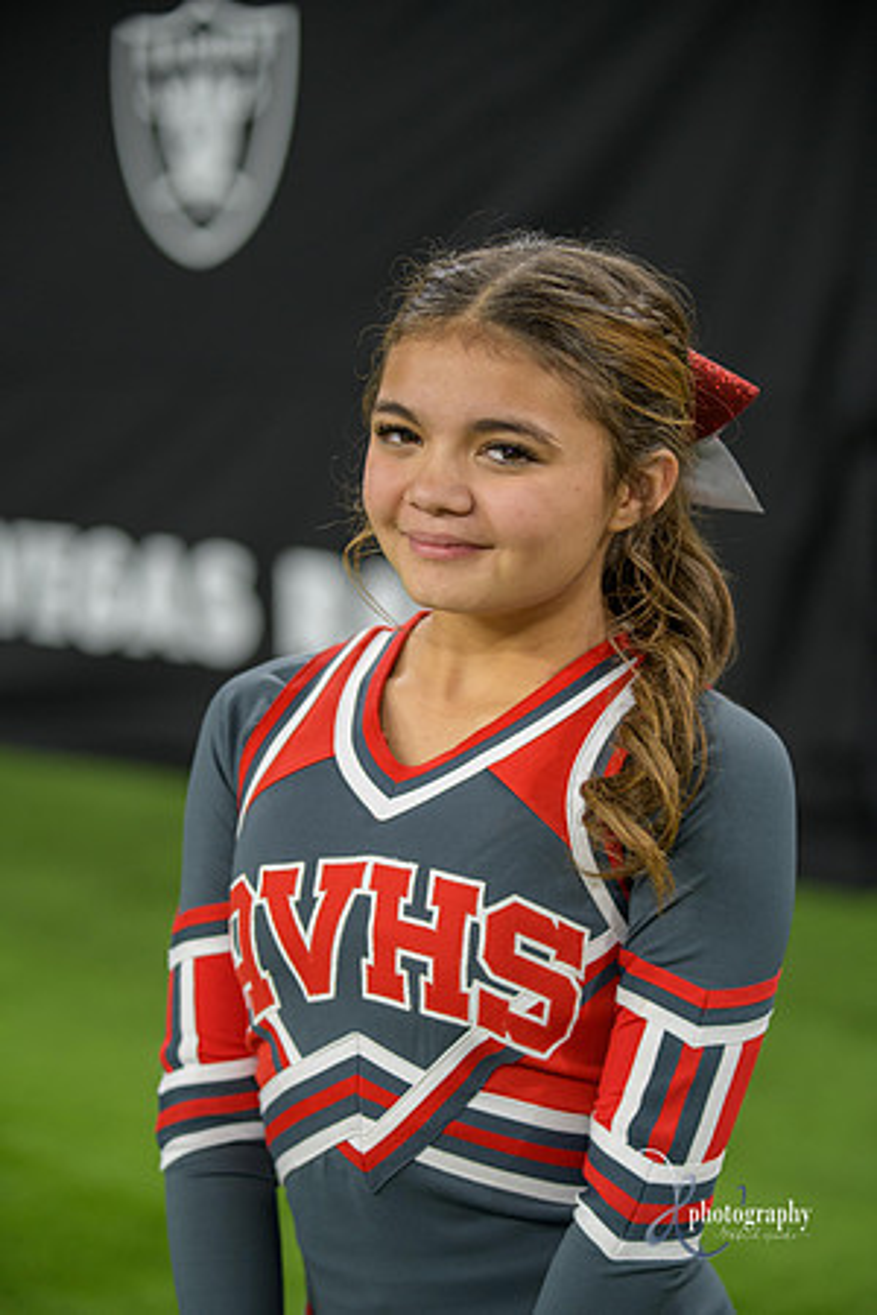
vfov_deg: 23.9
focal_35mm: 85
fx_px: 3106
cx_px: 438
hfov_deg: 16.1
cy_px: 658
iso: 1000
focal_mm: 85
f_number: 2.8
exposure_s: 1/400
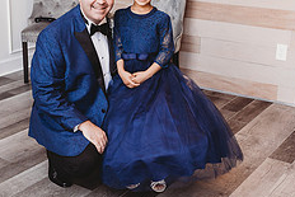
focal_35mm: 60
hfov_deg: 33.4
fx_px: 492
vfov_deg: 22.5
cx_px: 132
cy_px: 63
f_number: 2.8
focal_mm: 24
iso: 500
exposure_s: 1/200
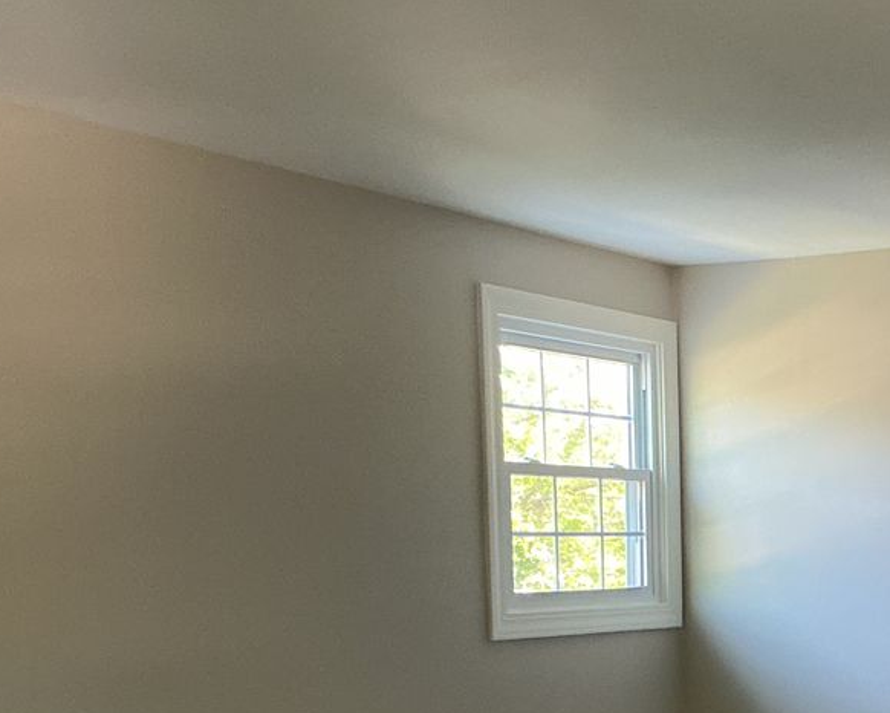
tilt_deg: -2.0
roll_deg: +1.4
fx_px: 1844
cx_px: 907
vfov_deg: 21.4
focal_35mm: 70
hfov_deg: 25.7
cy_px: 629
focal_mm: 3
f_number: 1.8
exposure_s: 1/60
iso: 200
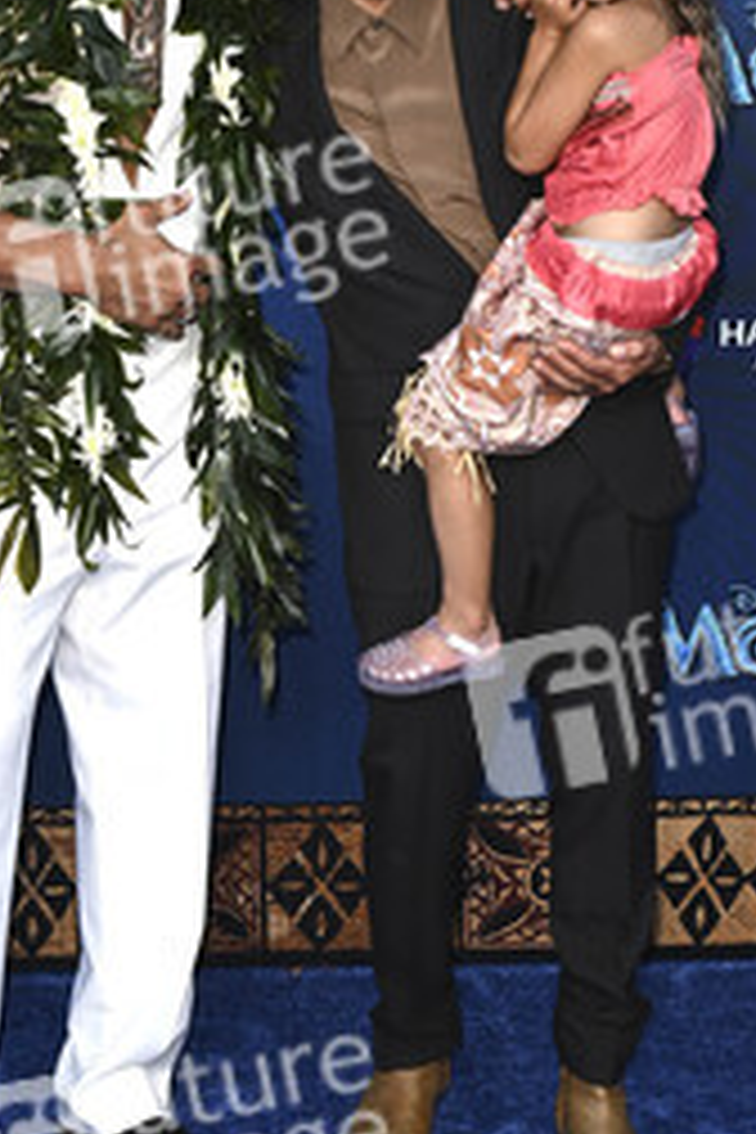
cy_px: 468
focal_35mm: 65
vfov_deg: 30.9
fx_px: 2047
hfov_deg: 20.9
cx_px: 288
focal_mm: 41
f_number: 6.3
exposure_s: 1/250
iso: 1000
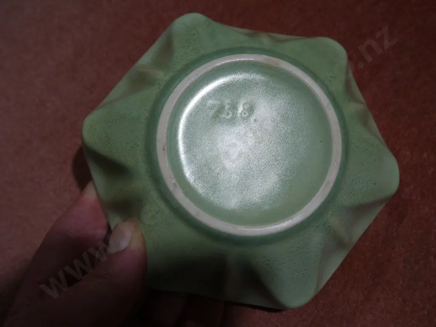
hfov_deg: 41.2
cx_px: 218
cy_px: 164
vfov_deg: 31.5
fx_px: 579
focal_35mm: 46
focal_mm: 23
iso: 200
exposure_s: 1/125
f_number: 5.1
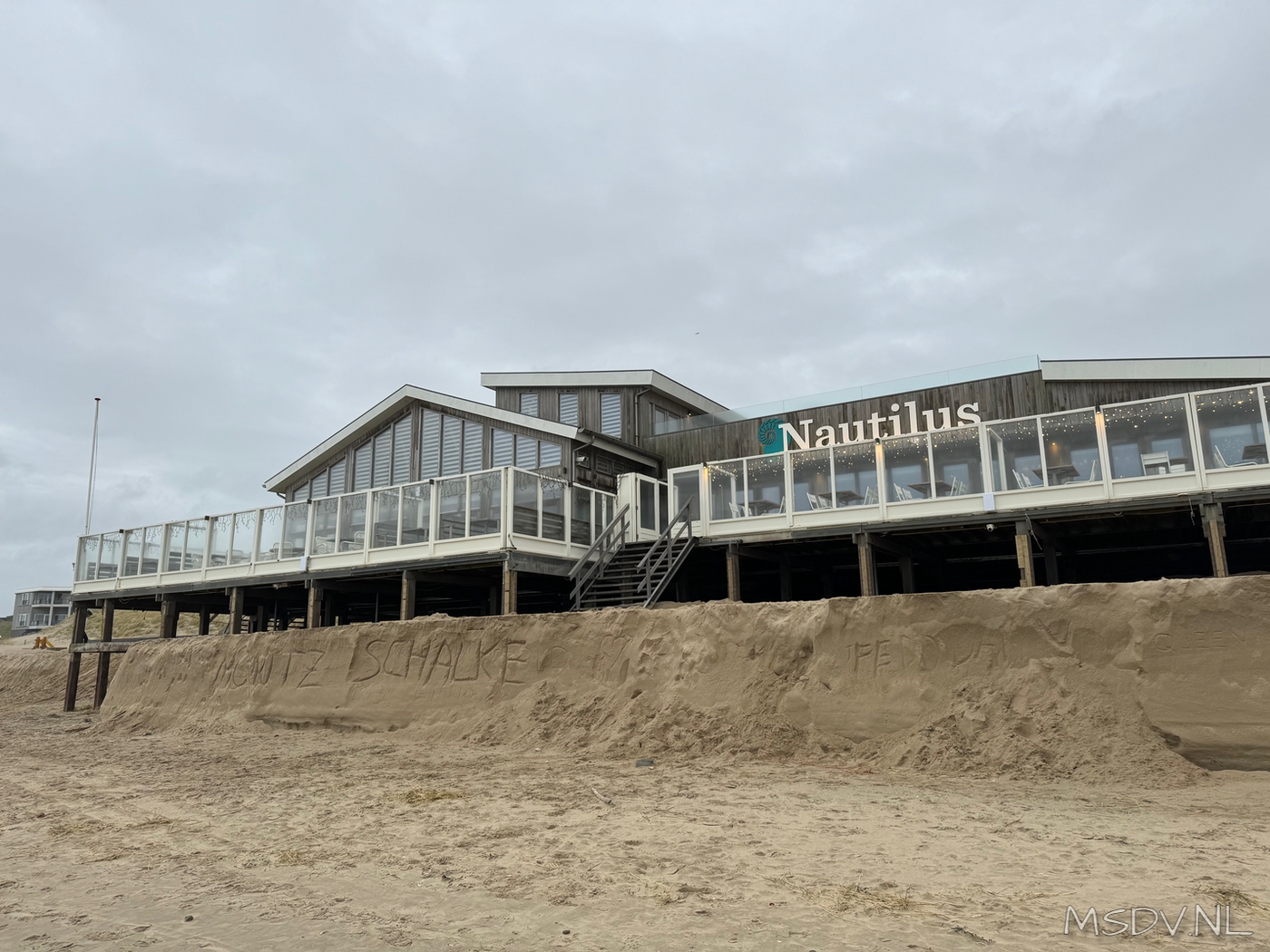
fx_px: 881
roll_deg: +1.6
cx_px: 635
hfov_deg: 71.6
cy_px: 476
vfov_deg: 56.8
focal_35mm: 24
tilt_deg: +13.5
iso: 80
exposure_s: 1/604
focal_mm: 6.86
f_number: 1.78
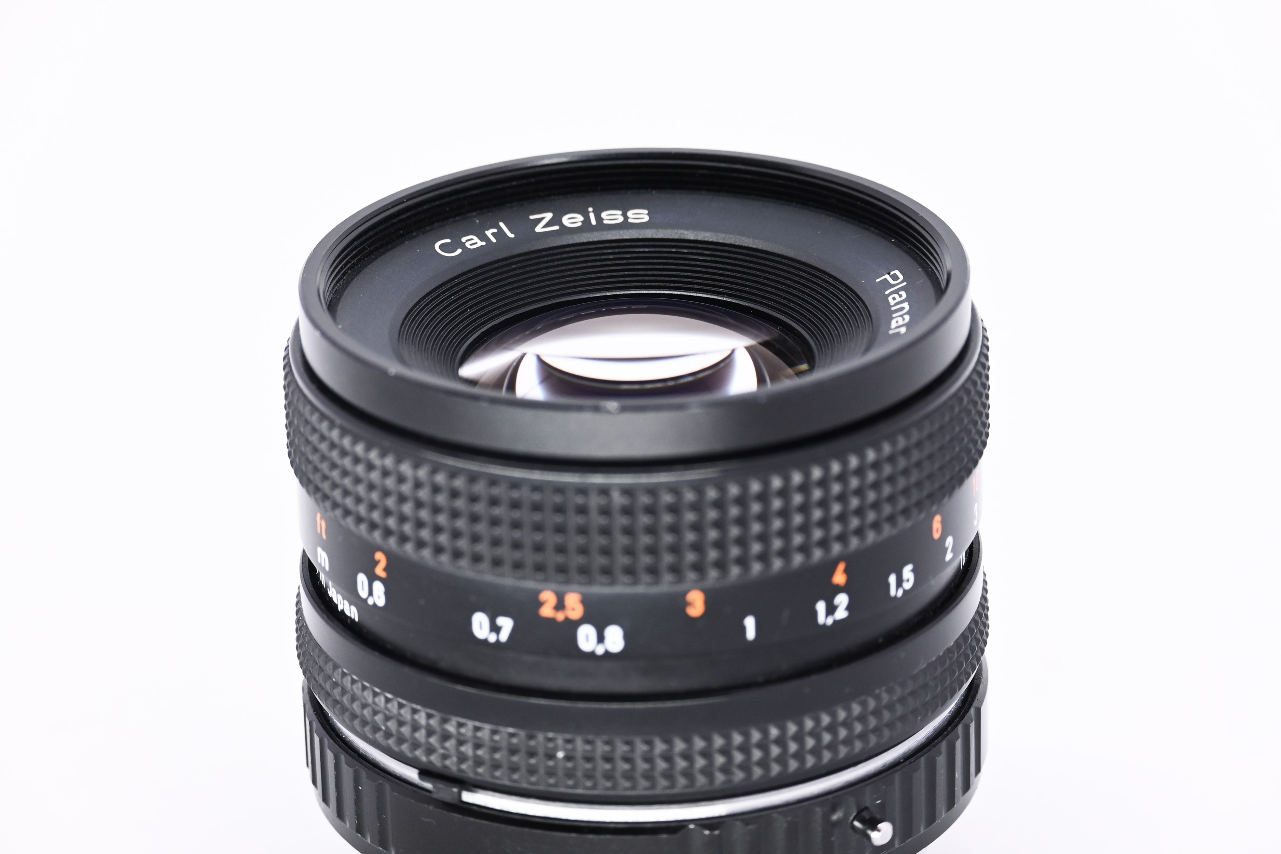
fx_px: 6120
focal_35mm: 172
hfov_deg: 11.9
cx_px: 640
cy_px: 427
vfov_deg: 8.0
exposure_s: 1/160
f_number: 9
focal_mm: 115
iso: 500
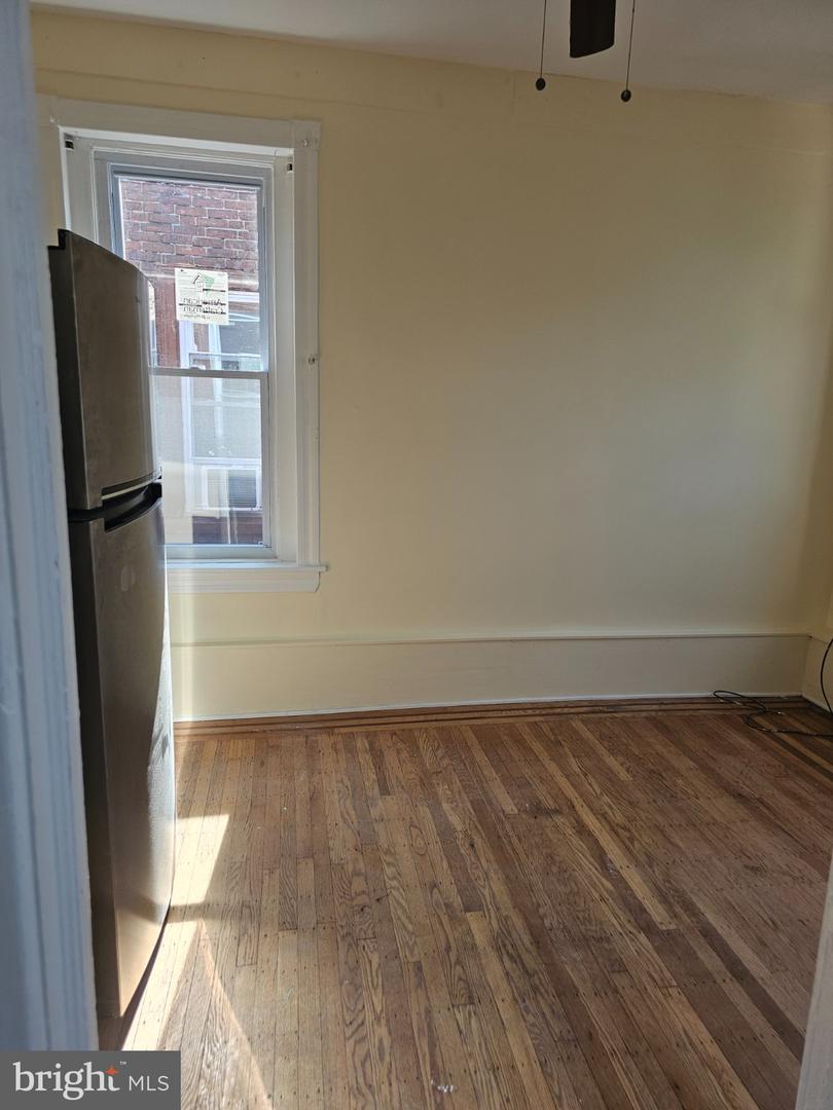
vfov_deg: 73.9
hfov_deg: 58.9
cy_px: 555
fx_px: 738
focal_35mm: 23
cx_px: 416
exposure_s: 1/180
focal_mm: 6.3
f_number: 1.7
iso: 64
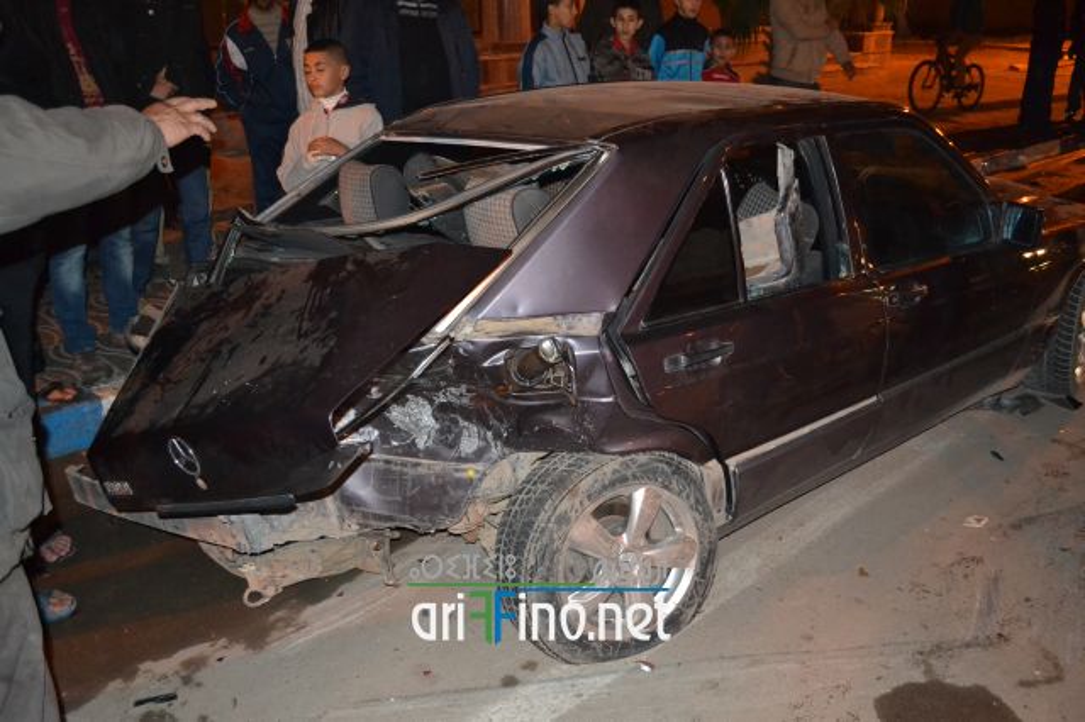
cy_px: 361
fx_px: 904
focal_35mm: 30
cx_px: 542
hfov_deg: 62.0
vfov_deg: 43.6
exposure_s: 1/60
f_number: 3.8
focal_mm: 20
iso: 3200
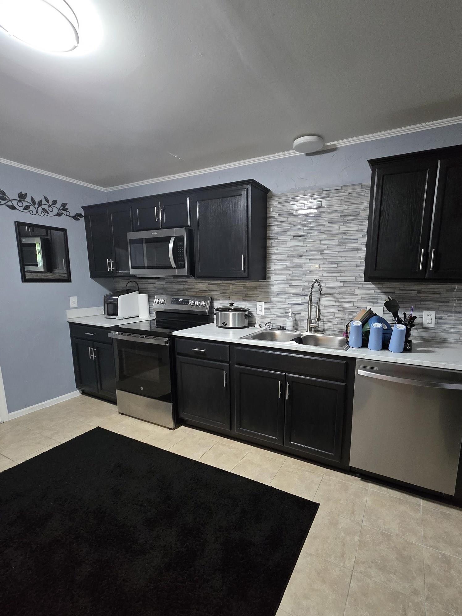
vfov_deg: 98.0
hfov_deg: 81.3
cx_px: 262
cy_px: 331
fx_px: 267
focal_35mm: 15
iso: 800
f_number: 2.2
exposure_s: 1/60
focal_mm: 2.2
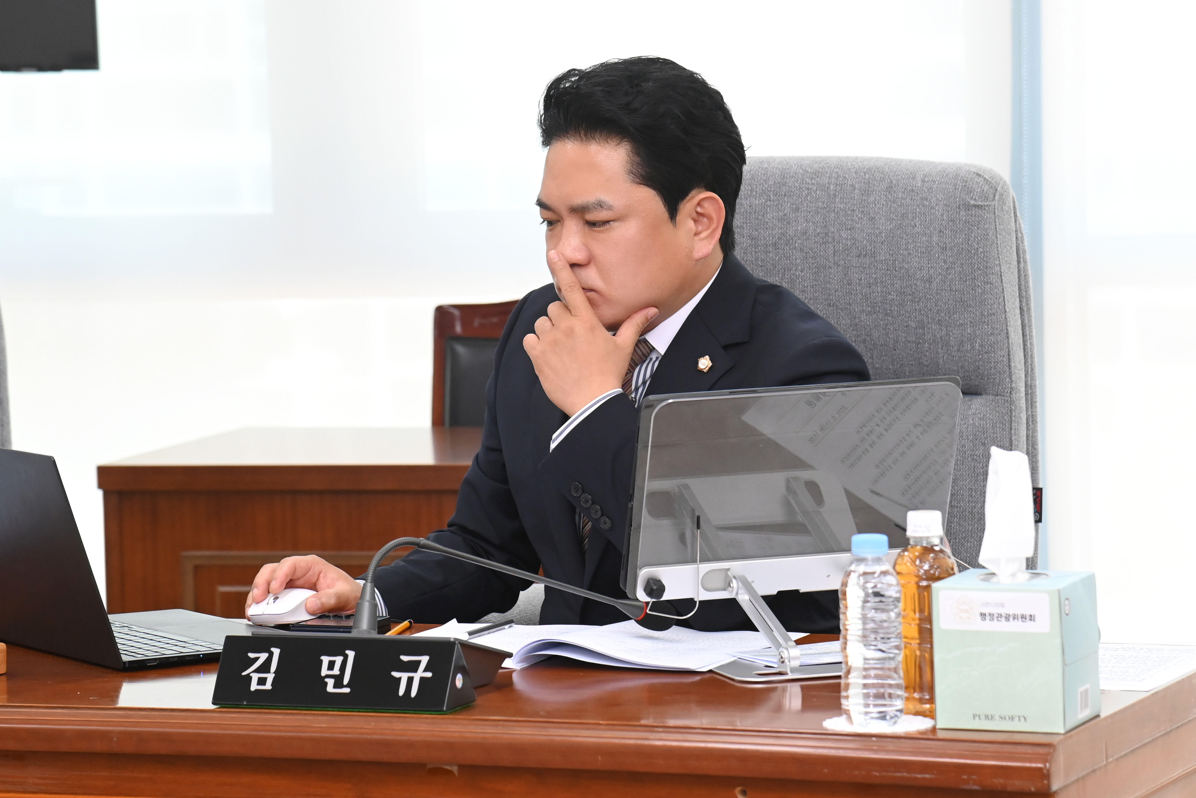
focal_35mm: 120
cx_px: 598
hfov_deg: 17.1
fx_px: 3986
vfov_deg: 11.4
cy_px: 399
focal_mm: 120
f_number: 6.3
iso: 3200
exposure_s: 1/250
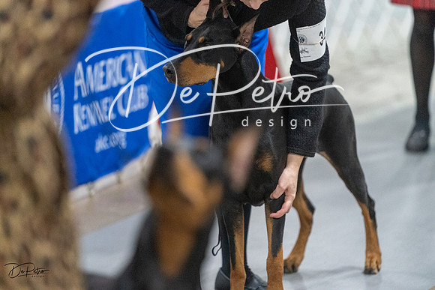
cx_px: 218
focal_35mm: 200
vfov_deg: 6.9
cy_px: 145
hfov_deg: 10.3
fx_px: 2417
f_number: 3.2
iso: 12800
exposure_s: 1/400
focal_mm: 200
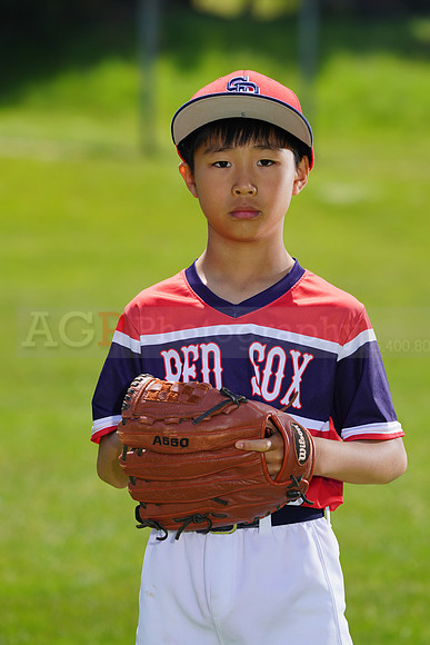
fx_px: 4315
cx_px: 215
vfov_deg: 8.5
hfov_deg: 5.7
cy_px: 322
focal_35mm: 241
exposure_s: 1/250
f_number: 7.1
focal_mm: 241
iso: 100
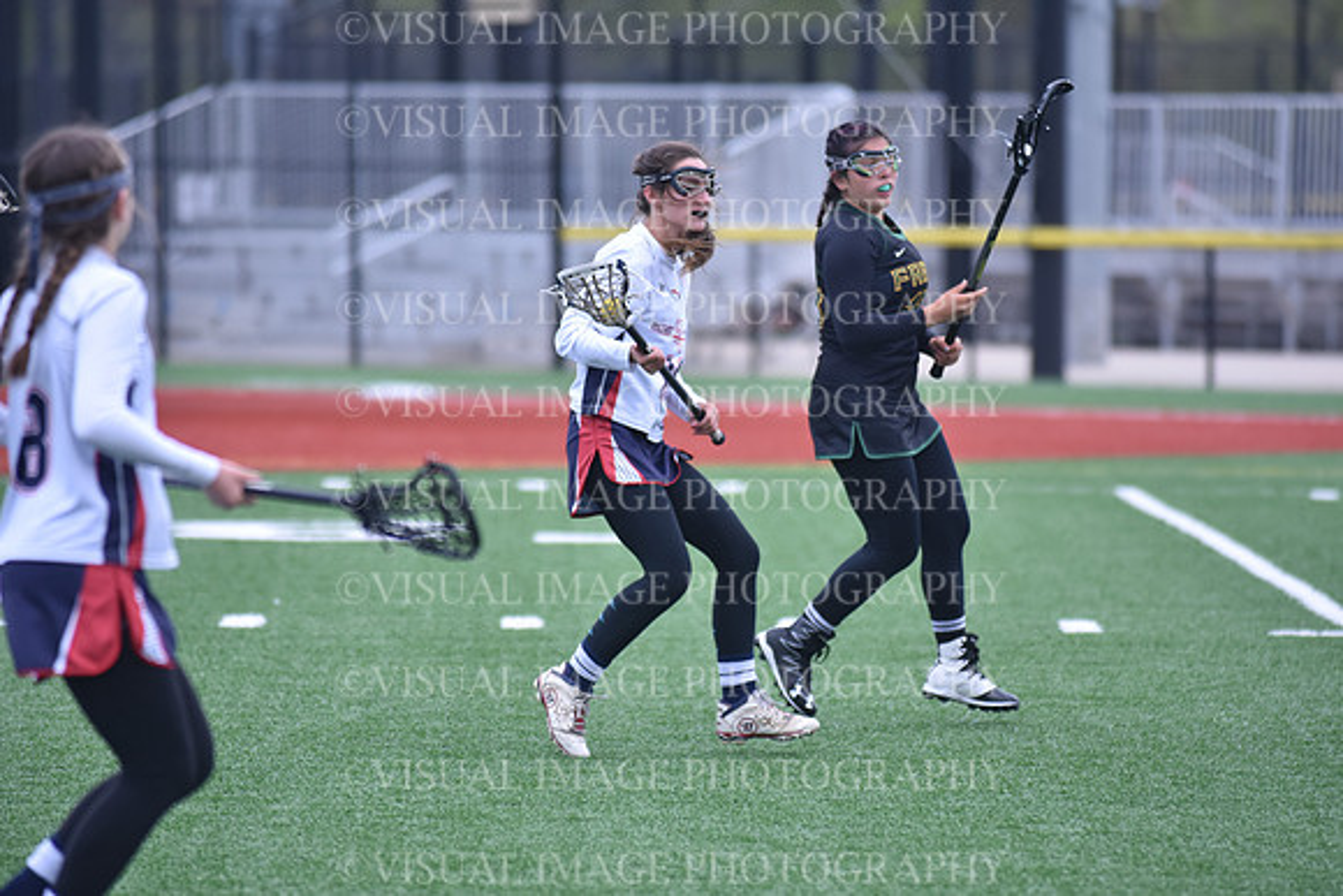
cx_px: 672
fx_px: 11194
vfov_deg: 4.6
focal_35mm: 300
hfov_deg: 6.9
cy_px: 448
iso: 500
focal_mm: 200
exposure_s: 1/1000
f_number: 3.2
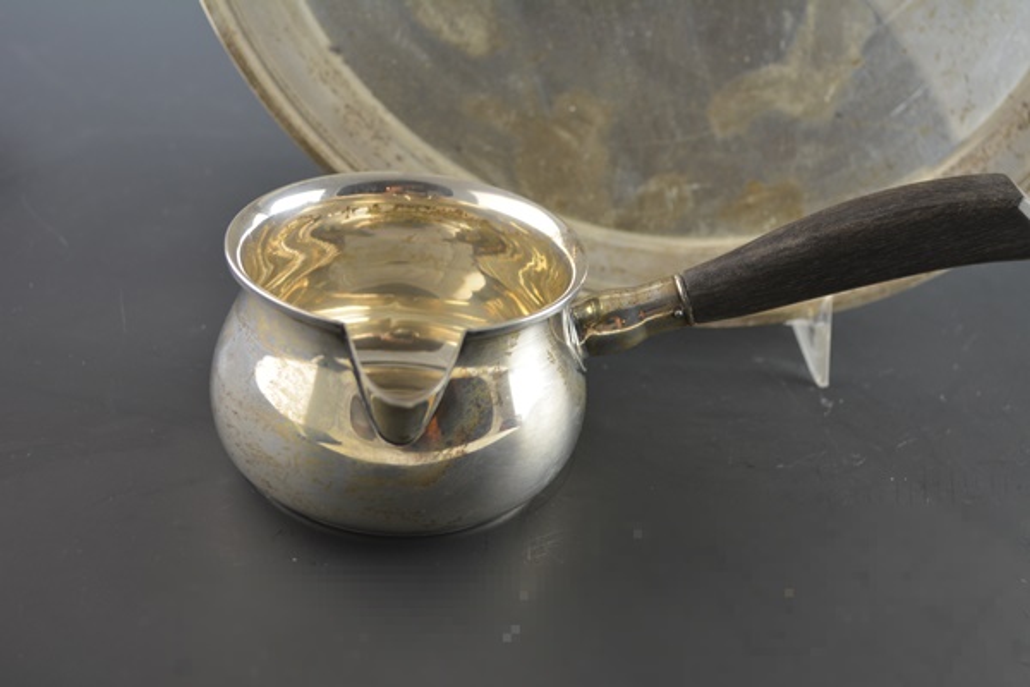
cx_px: 515
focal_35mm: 51
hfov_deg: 38.9
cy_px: 344
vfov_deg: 26.5
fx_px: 1459
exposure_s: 1/60
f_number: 5
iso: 400
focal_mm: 34
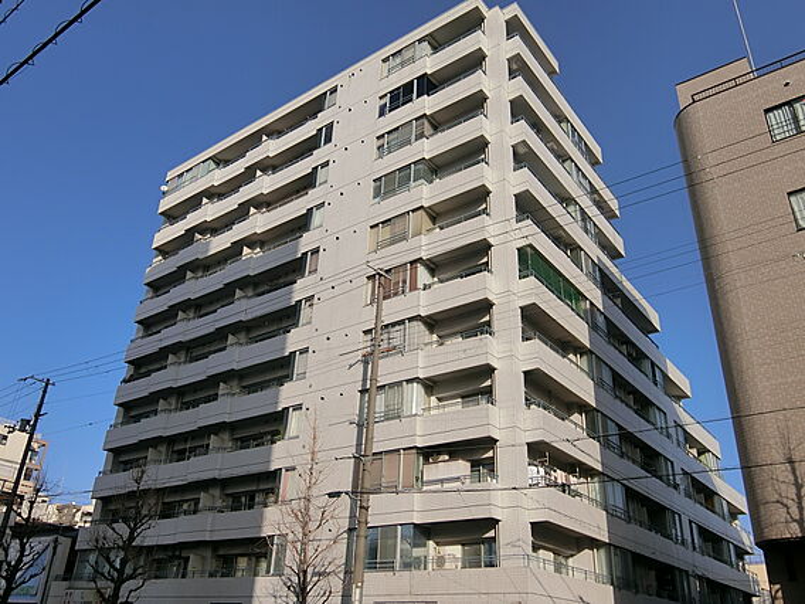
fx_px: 698
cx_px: 402
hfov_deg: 60.0
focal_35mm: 30
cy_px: 302
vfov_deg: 46.8
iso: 80
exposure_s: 1/250
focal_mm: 6.4
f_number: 8.2
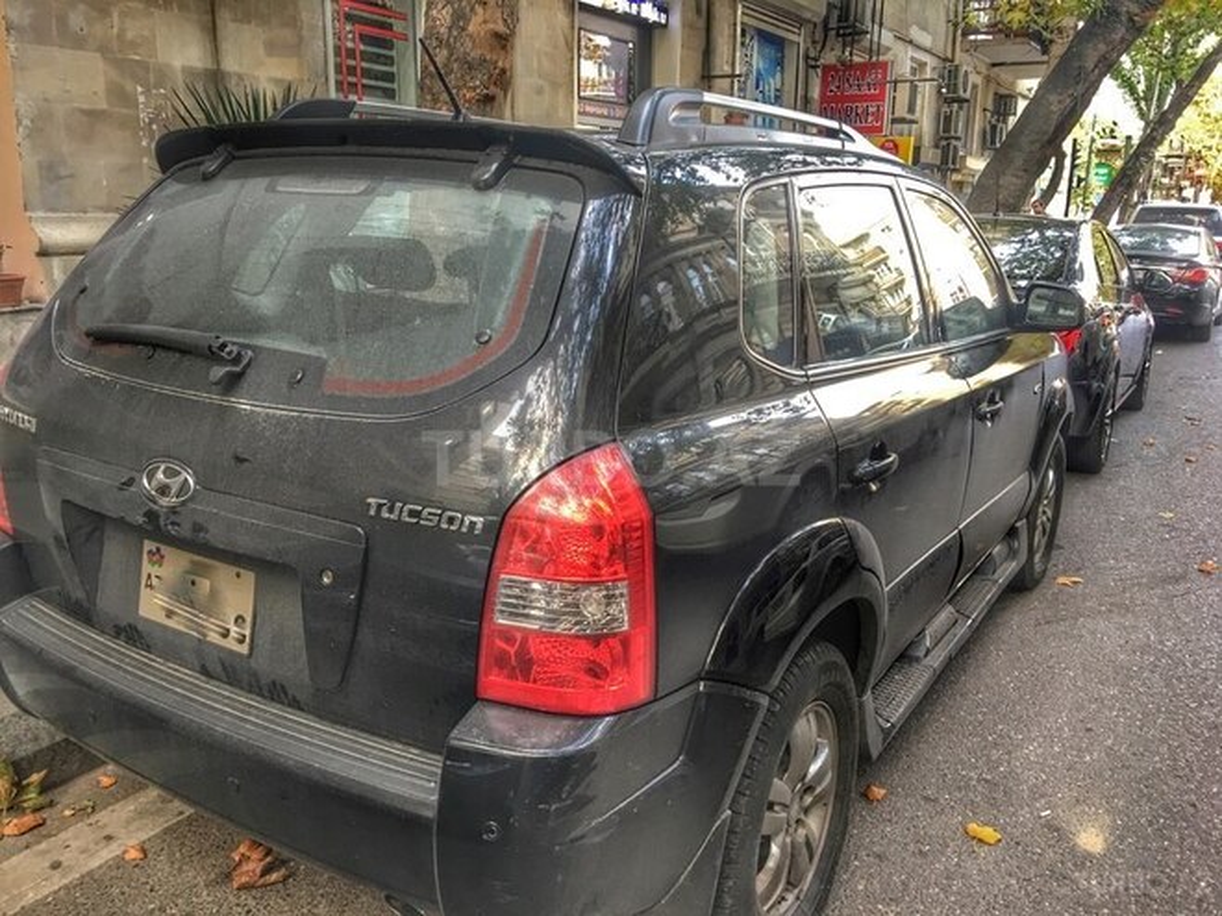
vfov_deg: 48.2
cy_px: 458
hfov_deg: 61.7
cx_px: 611
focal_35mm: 29
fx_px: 1024
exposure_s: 1/17
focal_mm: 4.15
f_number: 2.2
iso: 50
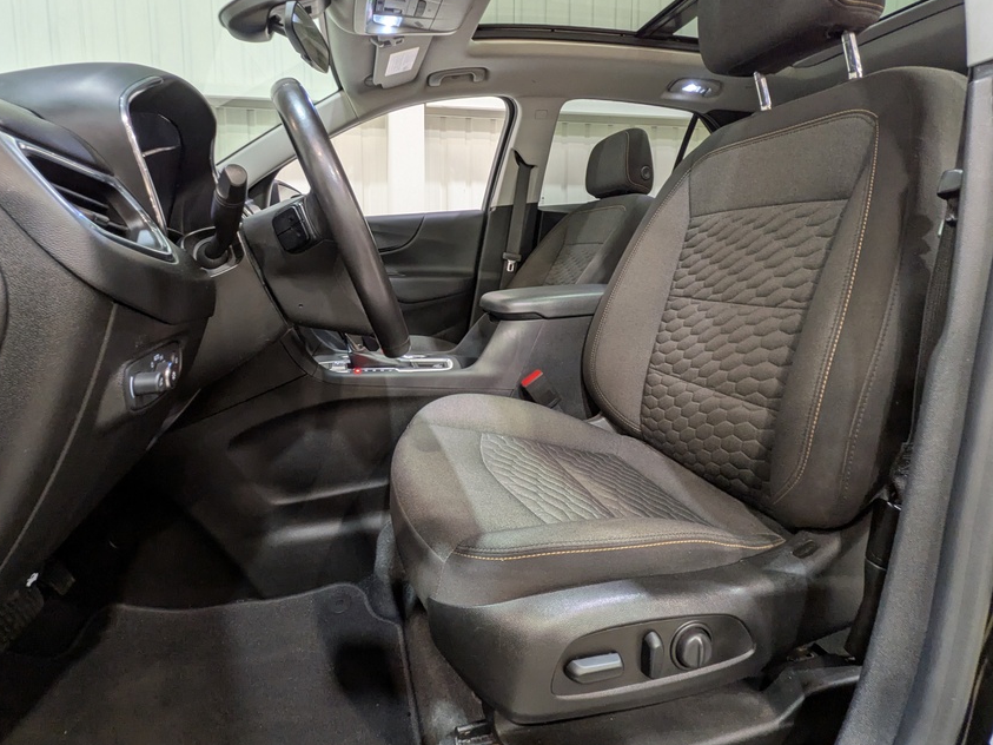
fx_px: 488
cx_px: 437
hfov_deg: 90.6
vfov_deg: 74.1
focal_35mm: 17
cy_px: 305
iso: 75
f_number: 2.2
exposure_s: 1/30
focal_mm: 1.83
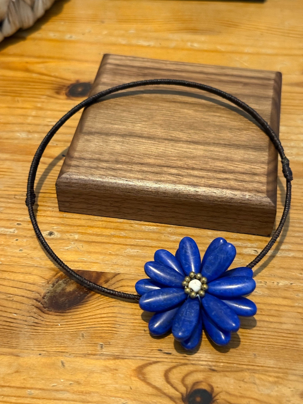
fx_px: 560
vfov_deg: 39.7
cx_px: 152
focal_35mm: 48
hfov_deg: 30.3
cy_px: 202
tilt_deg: -48.0
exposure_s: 1/40
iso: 500
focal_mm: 6.76
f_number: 1.78
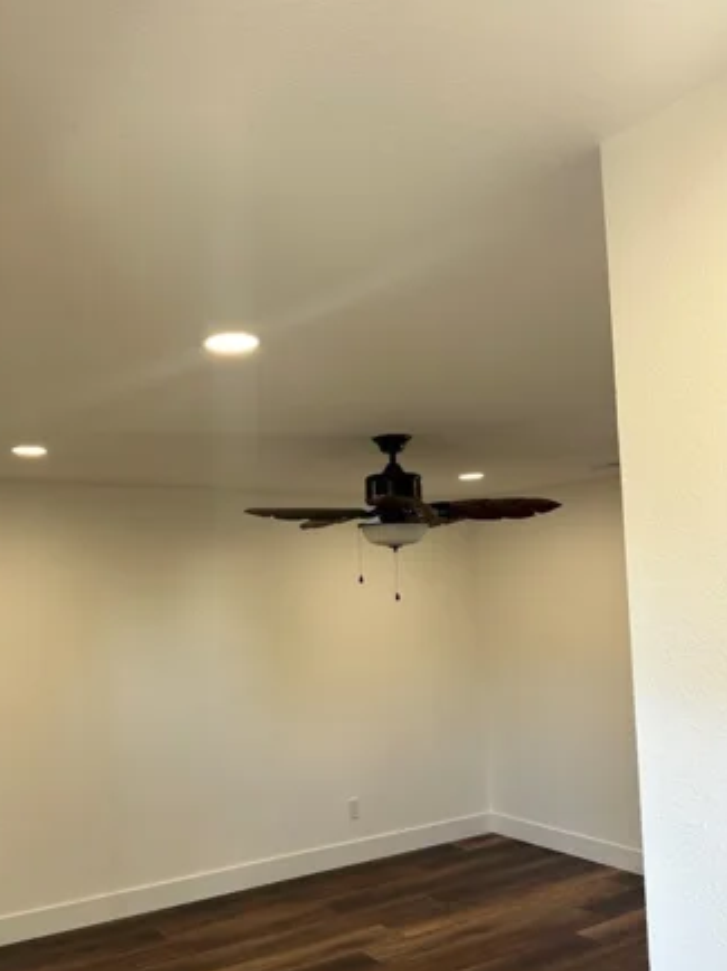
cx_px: 266
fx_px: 869
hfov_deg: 45.0
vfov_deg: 58.2
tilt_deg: +3.0
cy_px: 553
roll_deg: +1.3
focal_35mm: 31
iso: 125
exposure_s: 1/121
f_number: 1.78
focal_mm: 6.86
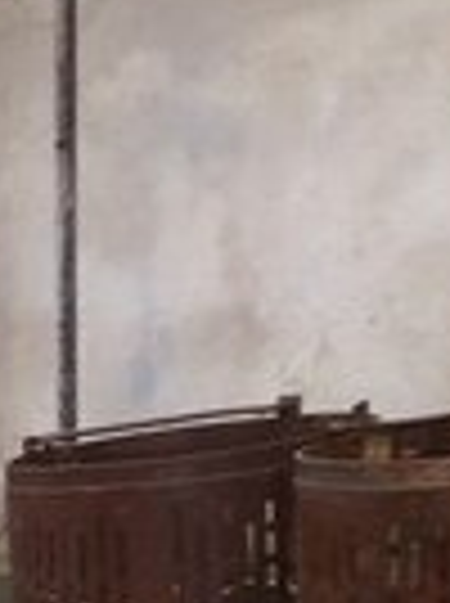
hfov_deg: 8.7
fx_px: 2400
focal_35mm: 138
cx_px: -950
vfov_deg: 13.1
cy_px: 1051
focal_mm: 3.7
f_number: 1.9
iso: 125
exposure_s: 1/30
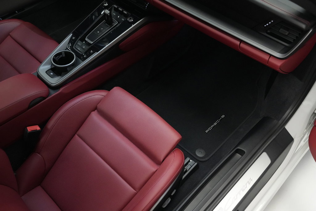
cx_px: 158
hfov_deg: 54.4
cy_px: 106
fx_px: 307
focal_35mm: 35
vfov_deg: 37.9
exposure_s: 1/60
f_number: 4.5
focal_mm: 35
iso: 8000
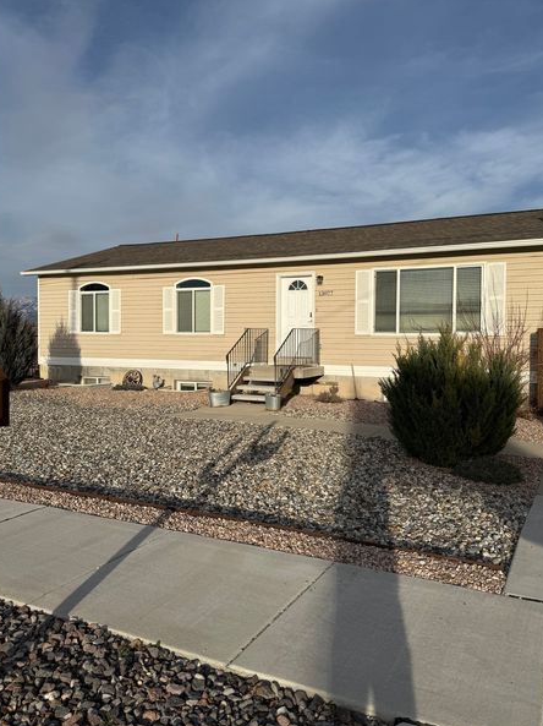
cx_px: 289
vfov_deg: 65.3
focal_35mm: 27
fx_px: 565
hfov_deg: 51.3
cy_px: 346
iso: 80
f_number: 1.78
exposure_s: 1/8130
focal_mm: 6.76
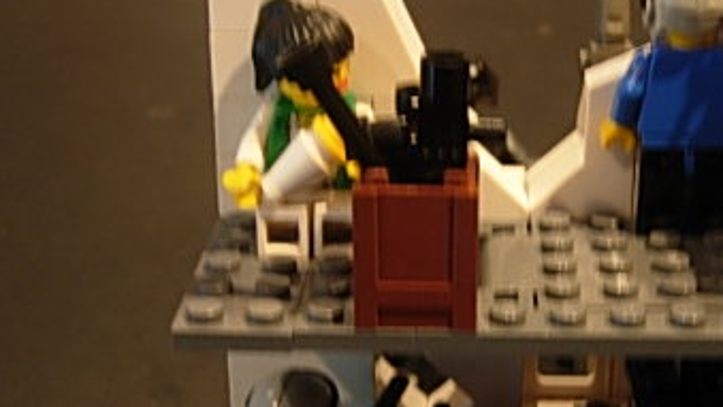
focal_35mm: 74
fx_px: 1419
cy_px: 309
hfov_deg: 28.2
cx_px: 527
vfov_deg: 16.2
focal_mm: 7.5
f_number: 2.7
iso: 109
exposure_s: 1/4
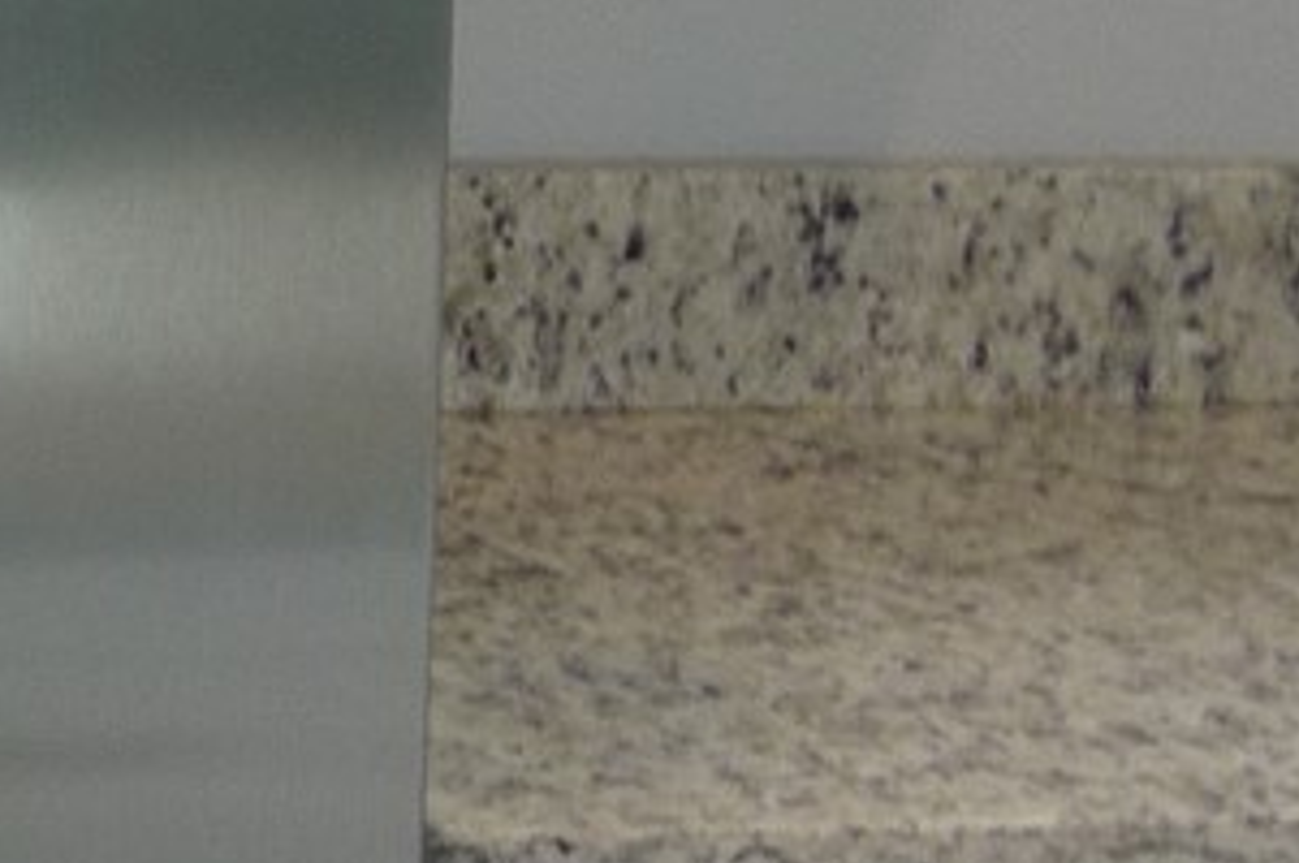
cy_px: 237
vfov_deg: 8.2
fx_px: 5983
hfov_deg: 12.0
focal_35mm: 166
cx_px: -453
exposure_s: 1/30
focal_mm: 5.2
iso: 100
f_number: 3.3
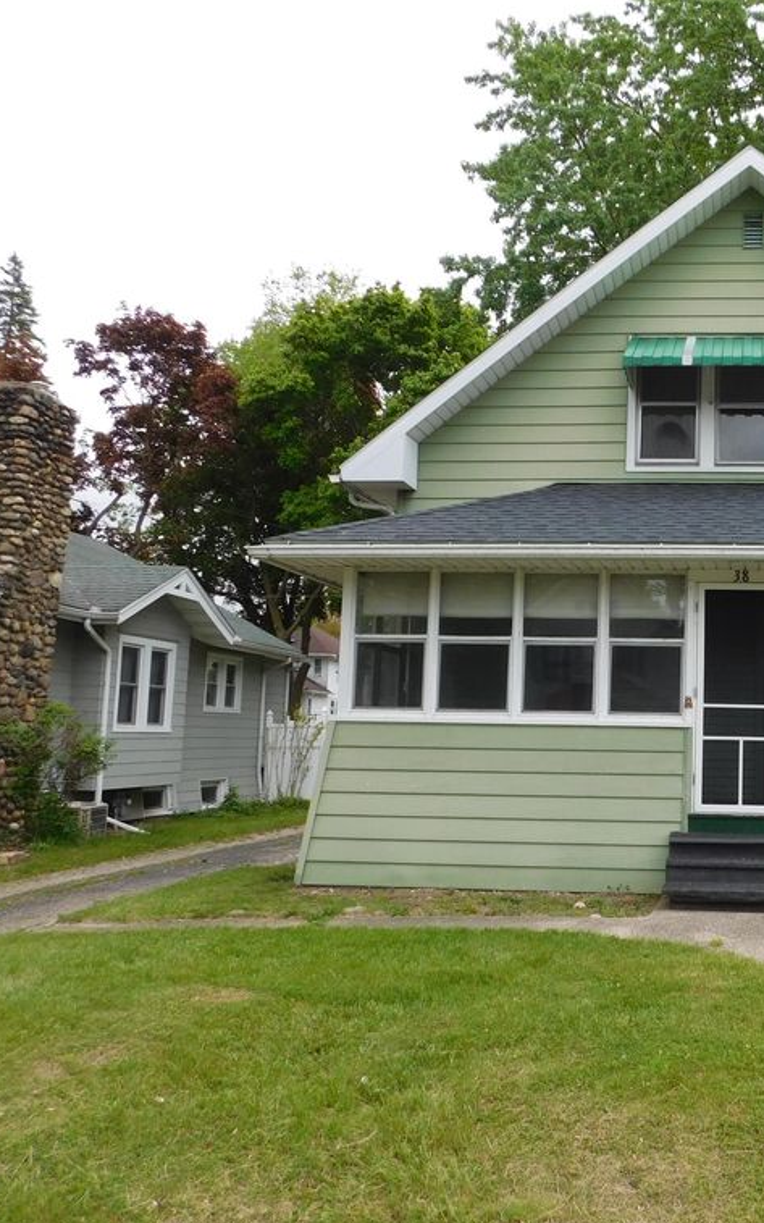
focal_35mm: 33
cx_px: 704
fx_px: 1100
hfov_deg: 35.7
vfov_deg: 58.1
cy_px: 612
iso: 125
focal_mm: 4
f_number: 3
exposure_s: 1/640
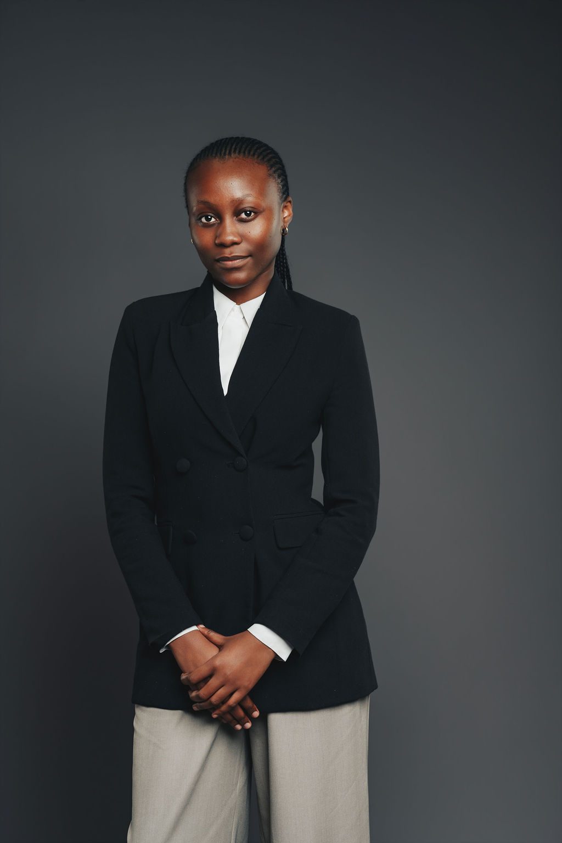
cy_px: 422
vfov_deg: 23.9
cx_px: 281
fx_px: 1990
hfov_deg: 16.1
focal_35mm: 85
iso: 125
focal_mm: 85
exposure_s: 1/100
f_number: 8
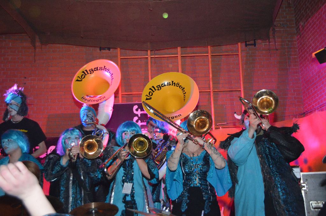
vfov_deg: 30.7
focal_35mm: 44
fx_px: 393
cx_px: 163
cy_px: 108
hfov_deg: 45.0
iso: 3200
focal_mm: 29
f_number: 4
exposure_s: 1/60
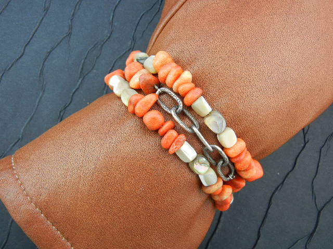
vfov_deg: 32.2
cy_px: 124
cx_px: 166
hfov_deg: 42.1
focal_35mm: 45
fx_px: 433
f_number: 3.8
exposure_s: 1/3.6
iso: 200
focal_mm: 8.1
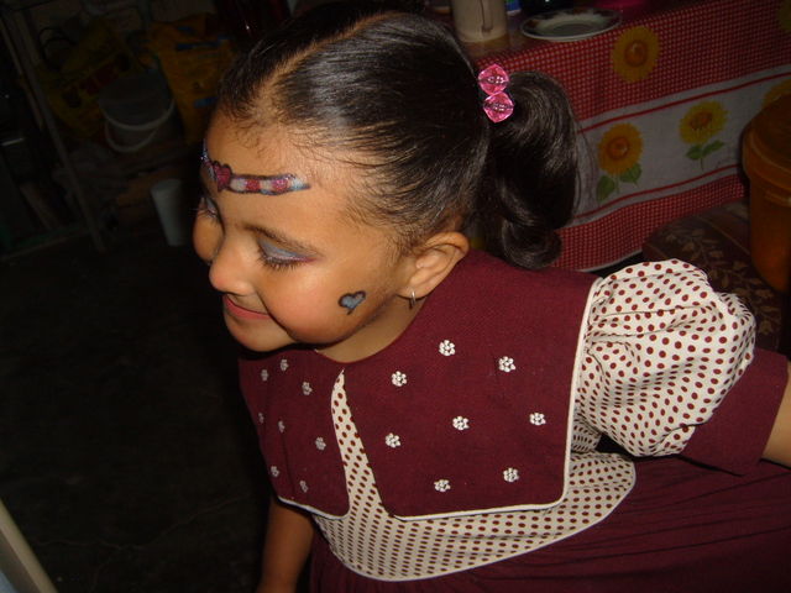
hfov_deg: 52.6
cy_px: 296
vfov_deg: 40.7
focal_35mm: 35
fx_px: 800
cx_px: 396
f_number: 2.8
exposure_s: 1/45
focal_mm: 5.8
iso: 100
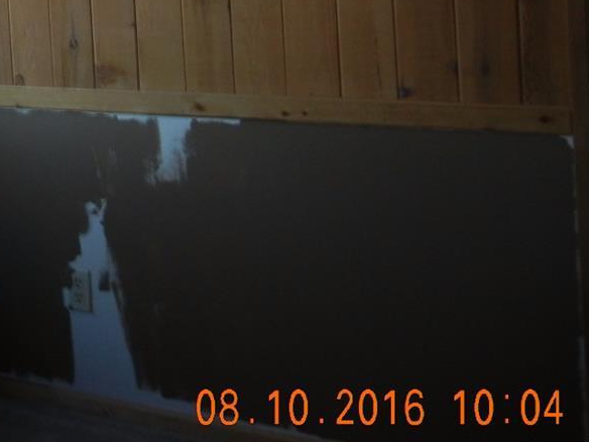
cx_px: -96
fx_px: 1310
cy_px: -41
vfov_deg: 18.4
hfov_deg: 23.4
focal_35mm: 77
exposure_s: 1/66.8
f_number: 3.5
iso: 160
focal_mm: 5.4
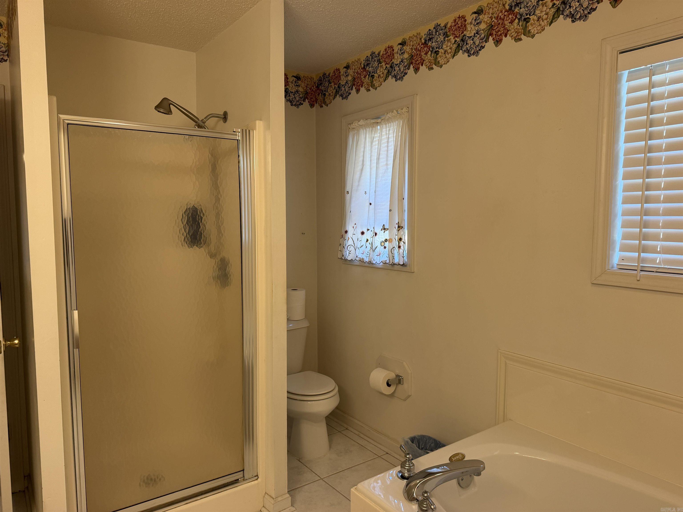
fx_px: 474
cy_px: 256
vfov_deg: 56.8
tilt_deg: -4.3
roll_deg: -0.1
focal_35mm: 24
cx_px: 342
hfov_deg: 71.6
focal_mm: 6.76
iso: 125
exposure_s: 1/60
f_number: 1.78
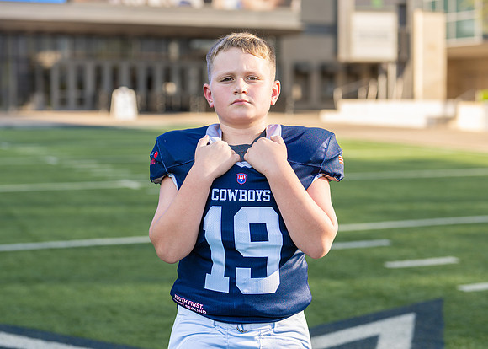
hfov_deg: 27.8
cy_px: 147
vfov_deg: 20.0
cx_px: 241
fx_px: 987
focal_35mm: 71
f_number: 2
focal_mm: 50
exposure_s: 1/800
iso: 100
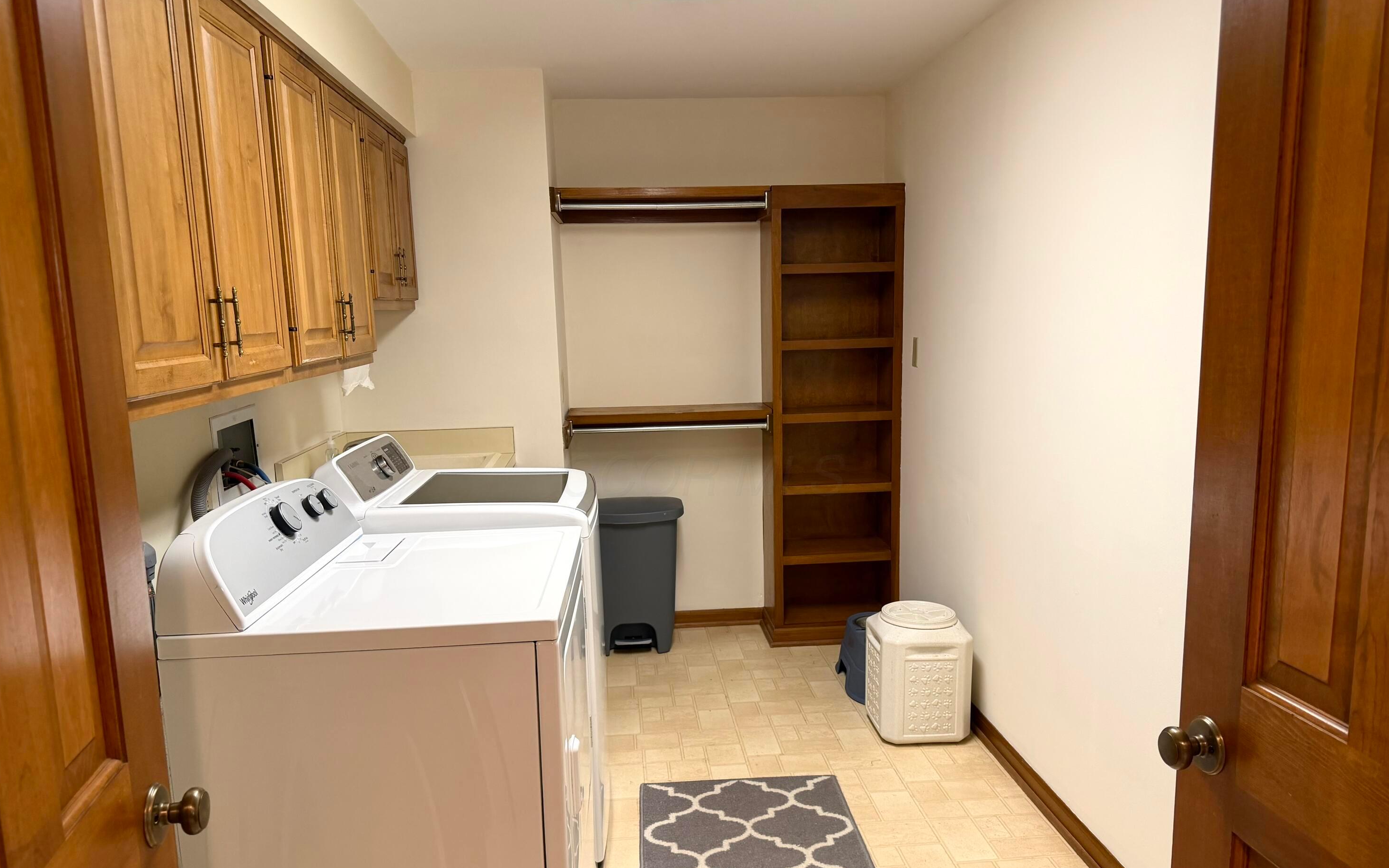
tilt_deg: -9.6
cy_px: 475
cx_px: 703
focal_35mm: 26
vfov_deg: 47.5
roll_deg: +1.4
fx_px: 984
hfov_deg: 70.4
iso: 160
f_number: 1.78
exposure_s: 1/60
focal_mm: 6.76
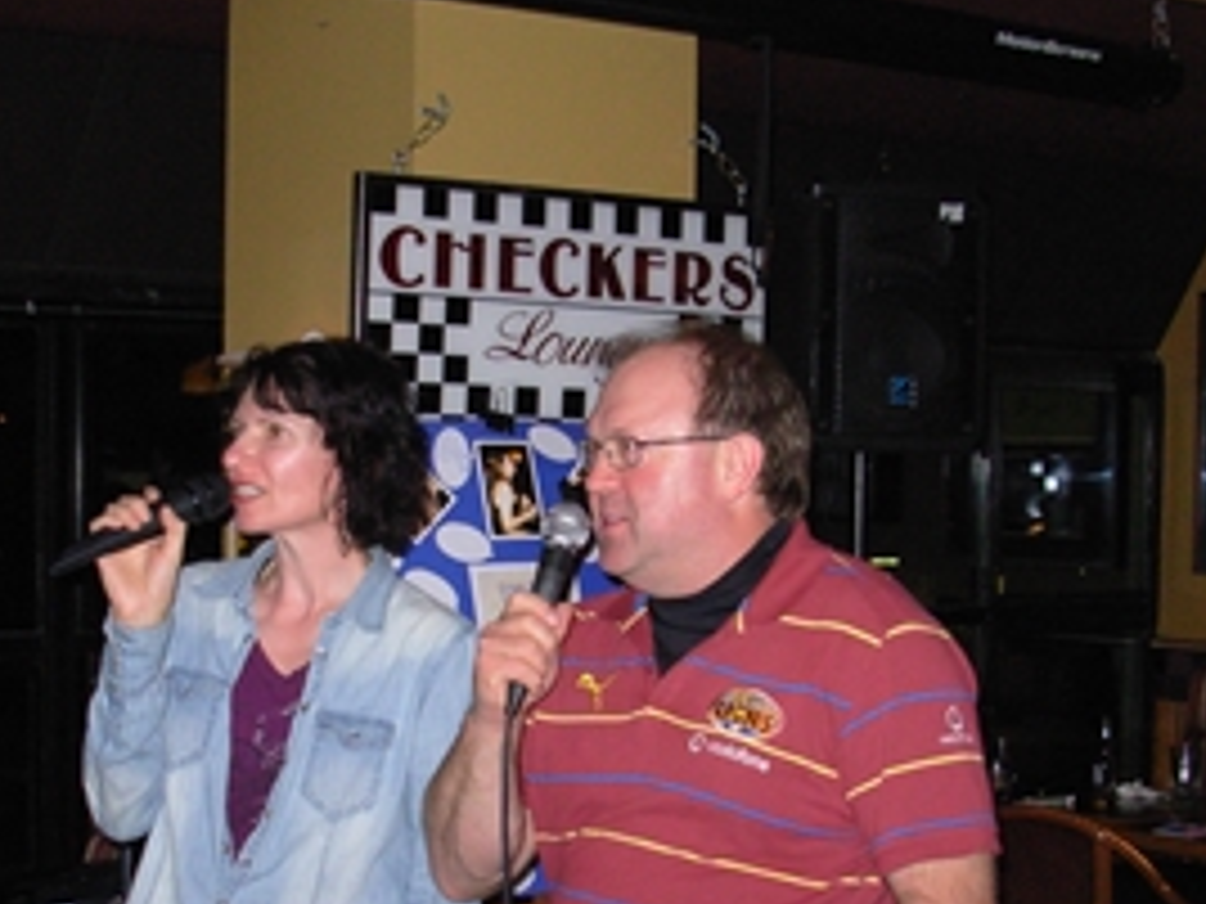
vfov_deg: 21.5
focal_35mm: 68
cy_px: 648
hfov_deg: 28.5
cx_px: 472
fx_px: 2369
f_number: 2.9
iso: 103
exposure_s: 1/65.9
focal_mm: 6.3
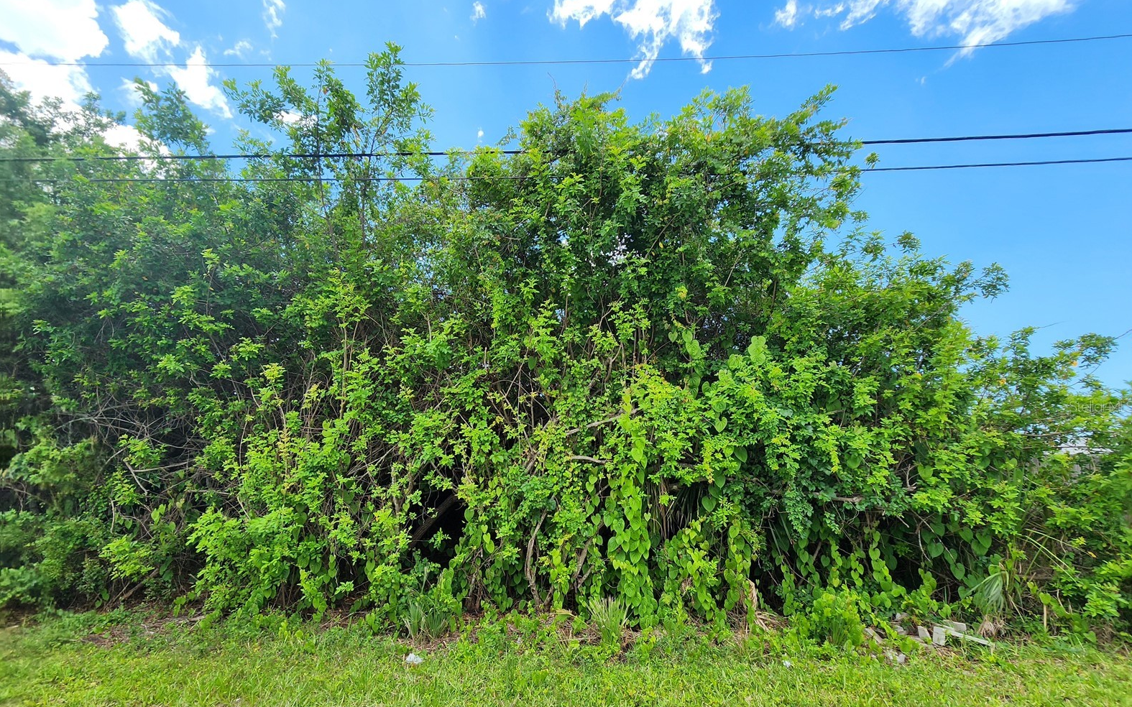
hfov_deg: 105.3
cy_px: 406
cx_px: 562
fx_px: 432
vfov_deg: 78.1
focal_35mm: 14
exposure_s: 1/761
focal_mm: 2.2
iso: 50
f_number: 2.2
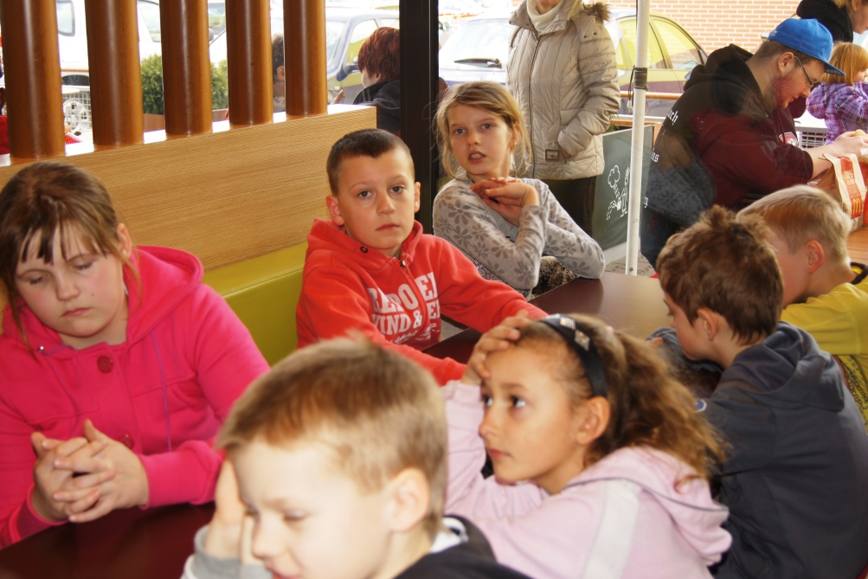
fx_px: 1290
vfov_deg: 25.3
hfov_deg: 37.2
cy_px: 293
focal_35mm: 54
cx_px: 439
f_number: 5
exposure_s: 1/60
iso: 100
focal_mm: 35
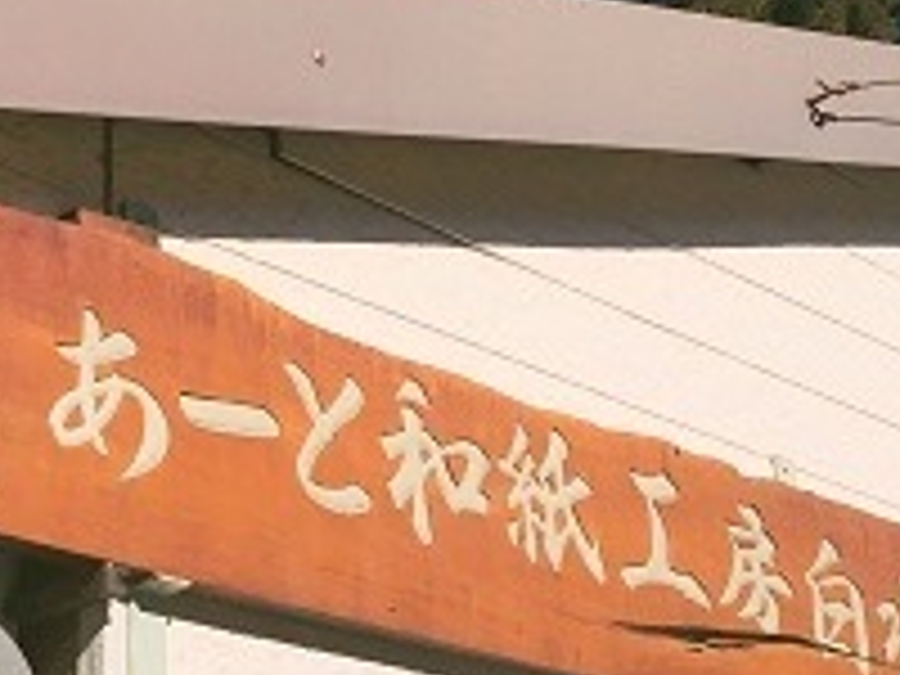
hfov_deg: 23.3
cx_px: 459
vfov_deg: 17.5
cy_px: 450
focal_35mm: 84
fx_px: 2184
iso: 20
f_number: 1.8
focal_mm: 3.99
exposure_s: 1/8000
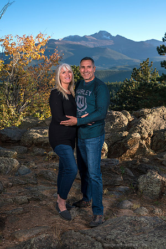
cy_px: 124
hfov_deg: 33.4
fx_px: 277
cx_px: 83
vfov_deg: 48.5
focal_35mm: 40
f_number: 4
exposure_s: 1/500
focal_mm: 40
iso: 100
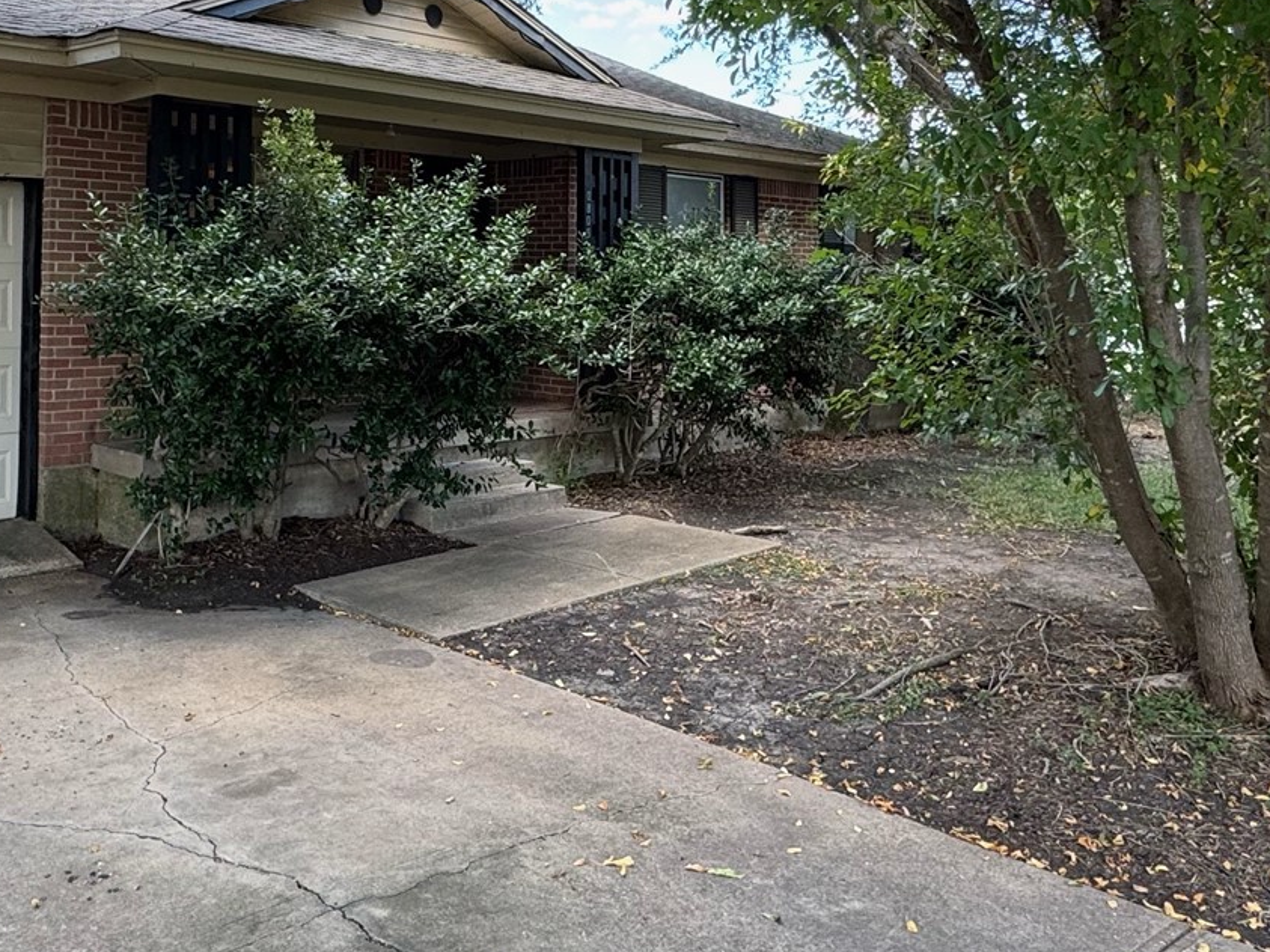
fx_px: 1247
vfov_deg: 40.7
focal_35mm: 34
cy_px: 246
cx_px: 463
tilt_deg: +2.2
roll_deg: -0.6
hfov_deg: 53.3
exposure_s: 1/99
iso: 64
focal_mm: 2.22
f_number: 2.2
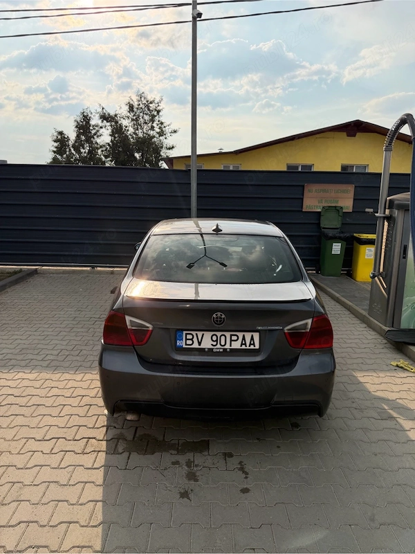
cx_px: 208
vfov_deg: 71.6
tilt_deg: -11.4
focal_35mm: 24
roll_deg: -2.1
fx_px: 384
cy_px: 277
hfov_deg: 56.8
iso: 100
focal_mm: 6.76
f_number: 1.78
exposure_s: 1/5714
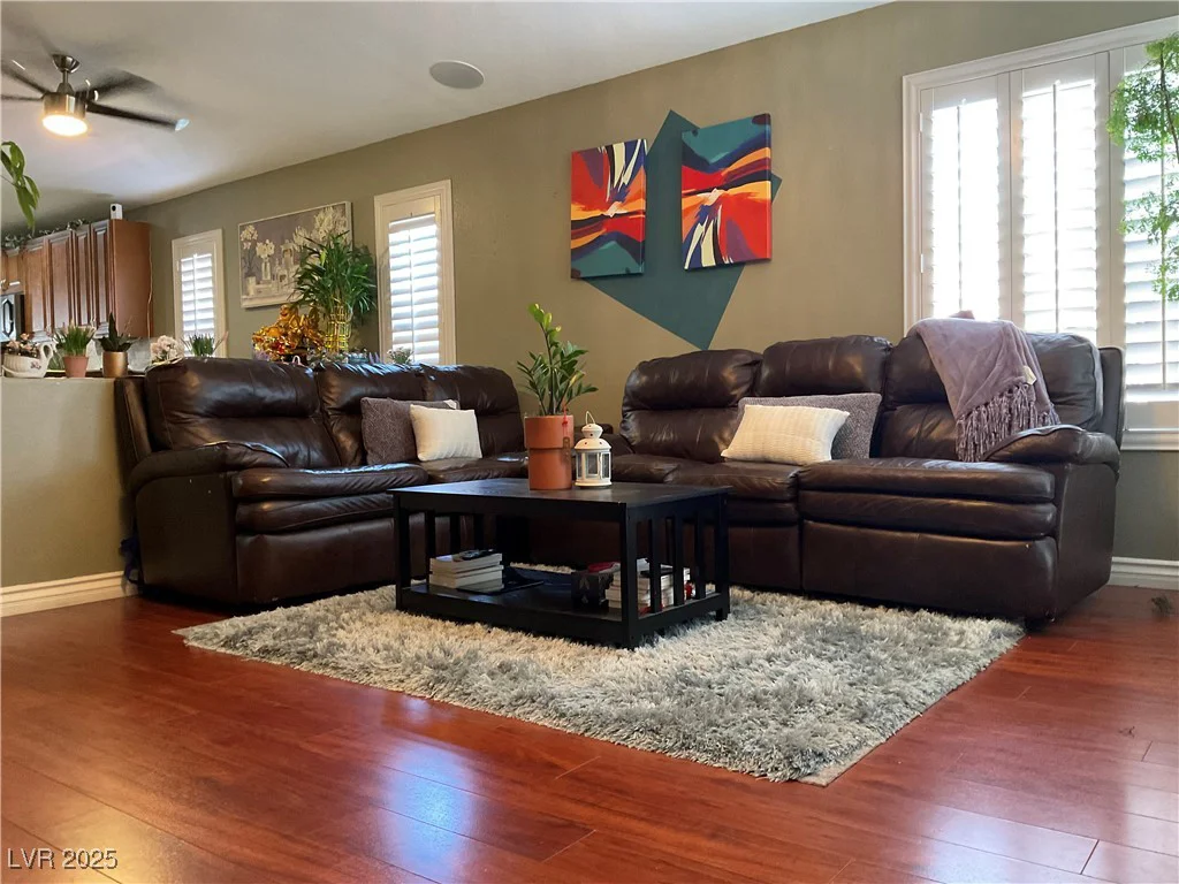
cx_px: 590
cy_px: 442
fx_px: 988
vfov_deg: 48.2
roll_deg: +1.0
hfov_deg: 61.7
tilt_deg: -2.0
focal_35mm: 29
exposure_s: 1/40
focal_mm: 3
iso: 250
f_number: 1.8
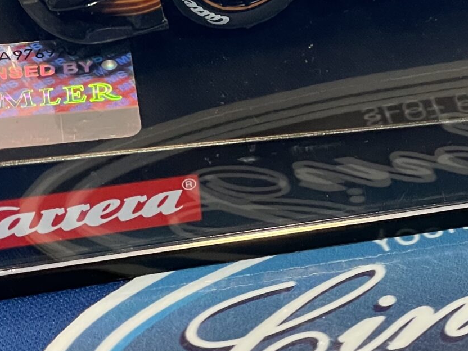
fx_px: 2163
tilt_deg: -38.9
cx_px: 516
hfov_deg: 12.1
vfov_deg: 9.2
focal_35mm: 160
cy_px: -2
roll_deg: +1.7
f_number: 2
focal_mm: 6
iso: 200
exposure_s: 1/120
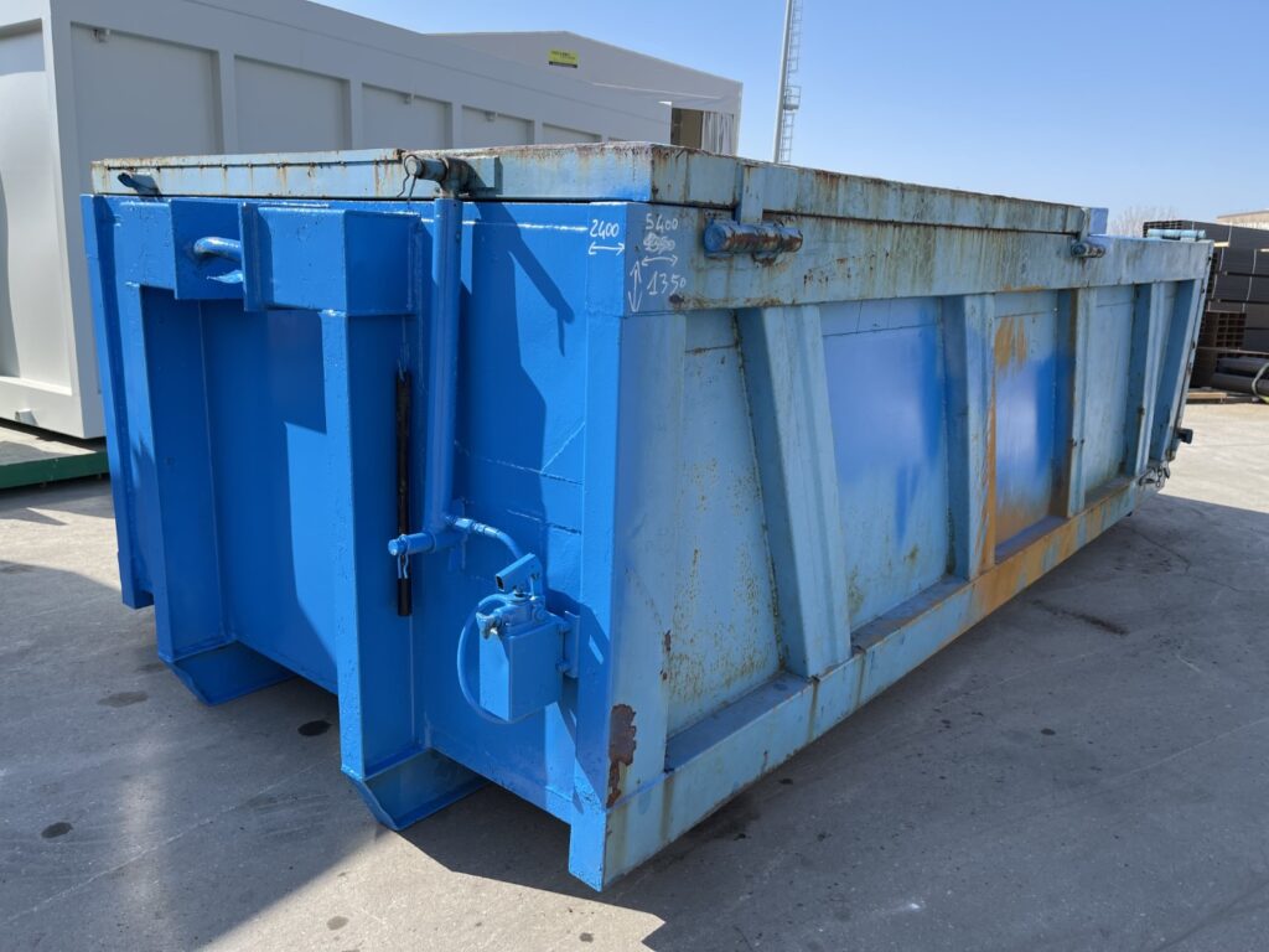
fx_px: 953
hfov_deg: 67.3
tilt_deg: -13.6
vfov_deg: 53.1
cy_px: 476
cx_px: 634
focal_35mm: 26
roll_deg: -2.9
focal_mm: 5.1
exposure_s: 1/1323
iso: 32
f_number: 1.6
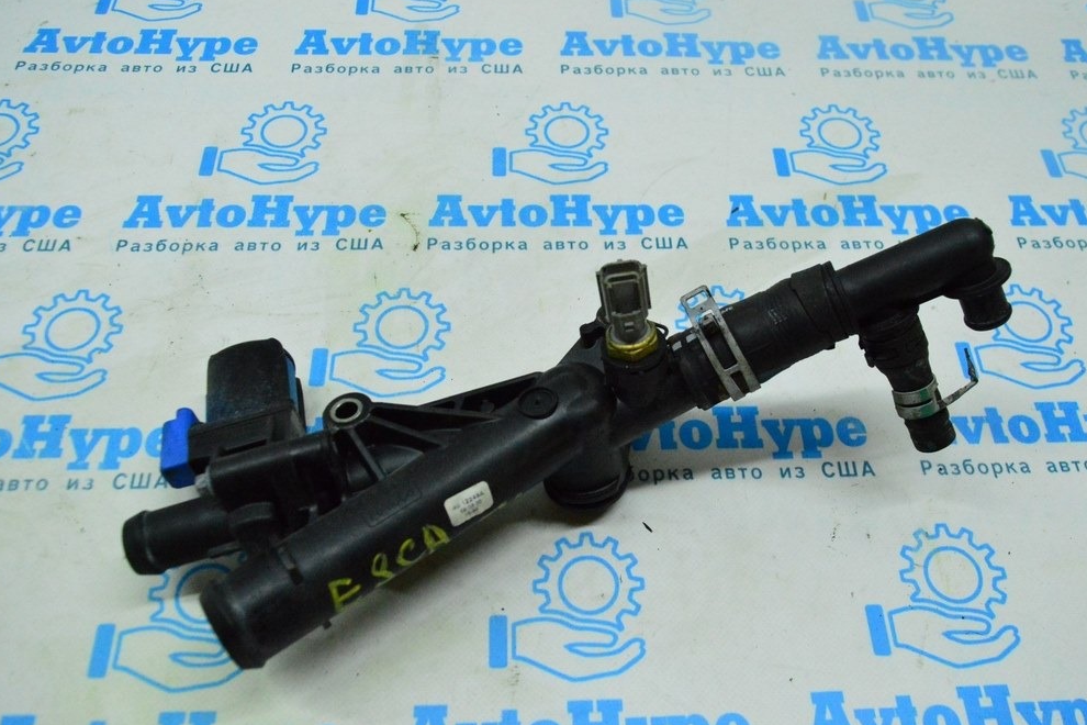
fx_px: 936
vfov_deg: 42.3
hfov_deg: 60.3
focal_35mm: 31
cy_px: 363
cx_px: 551
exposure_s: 1/640
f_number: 6.3
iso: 6400
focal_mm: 20
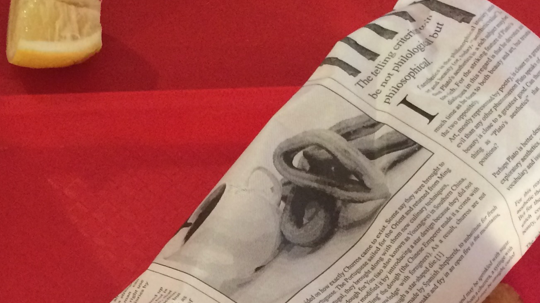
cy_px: 377
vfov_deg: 14.7
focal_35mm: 79
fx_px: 1131
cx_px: 232
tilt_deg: -67.7
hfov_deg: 26.8
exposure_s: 1/17
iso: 320
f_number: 2.2
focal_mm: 4.15
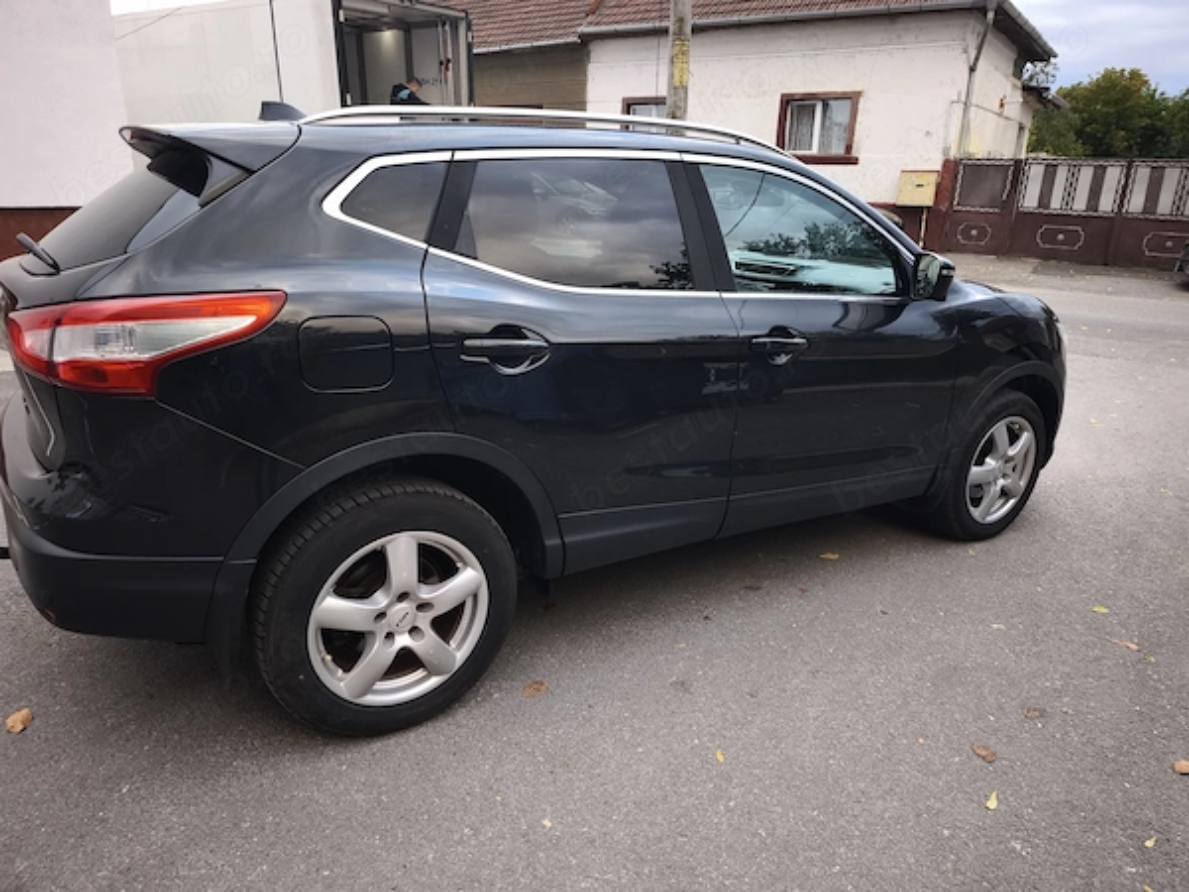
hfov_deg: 73.9
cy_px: 446
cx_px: 594
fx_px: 790
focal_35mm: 23
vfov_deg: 58.9
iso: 320
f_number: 1.6
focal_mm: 6.57
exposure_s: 1/100
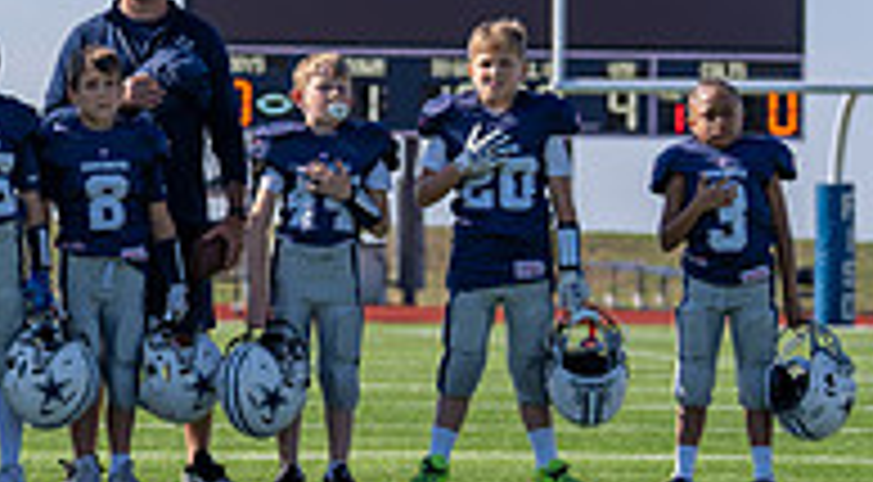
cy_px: 207
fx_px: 6428
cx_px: -266
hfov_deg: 7.7
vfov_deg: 4.3
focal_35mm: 279
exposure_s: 1/1000
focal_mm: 87
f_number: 3.5
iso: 100
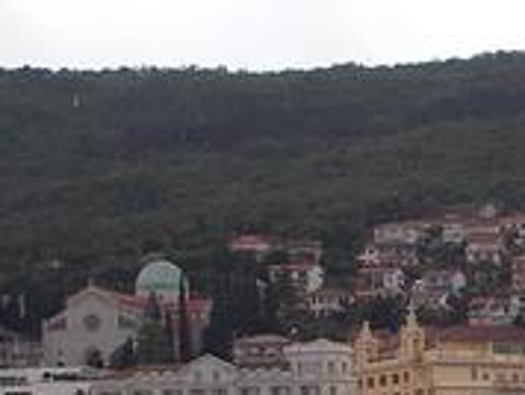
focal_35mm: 130
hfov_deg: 13.7
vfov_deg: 11.2
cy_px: 495
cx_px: 917
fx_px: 1974
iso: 80
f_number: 3.3
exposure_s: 1/500
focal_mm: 4.1
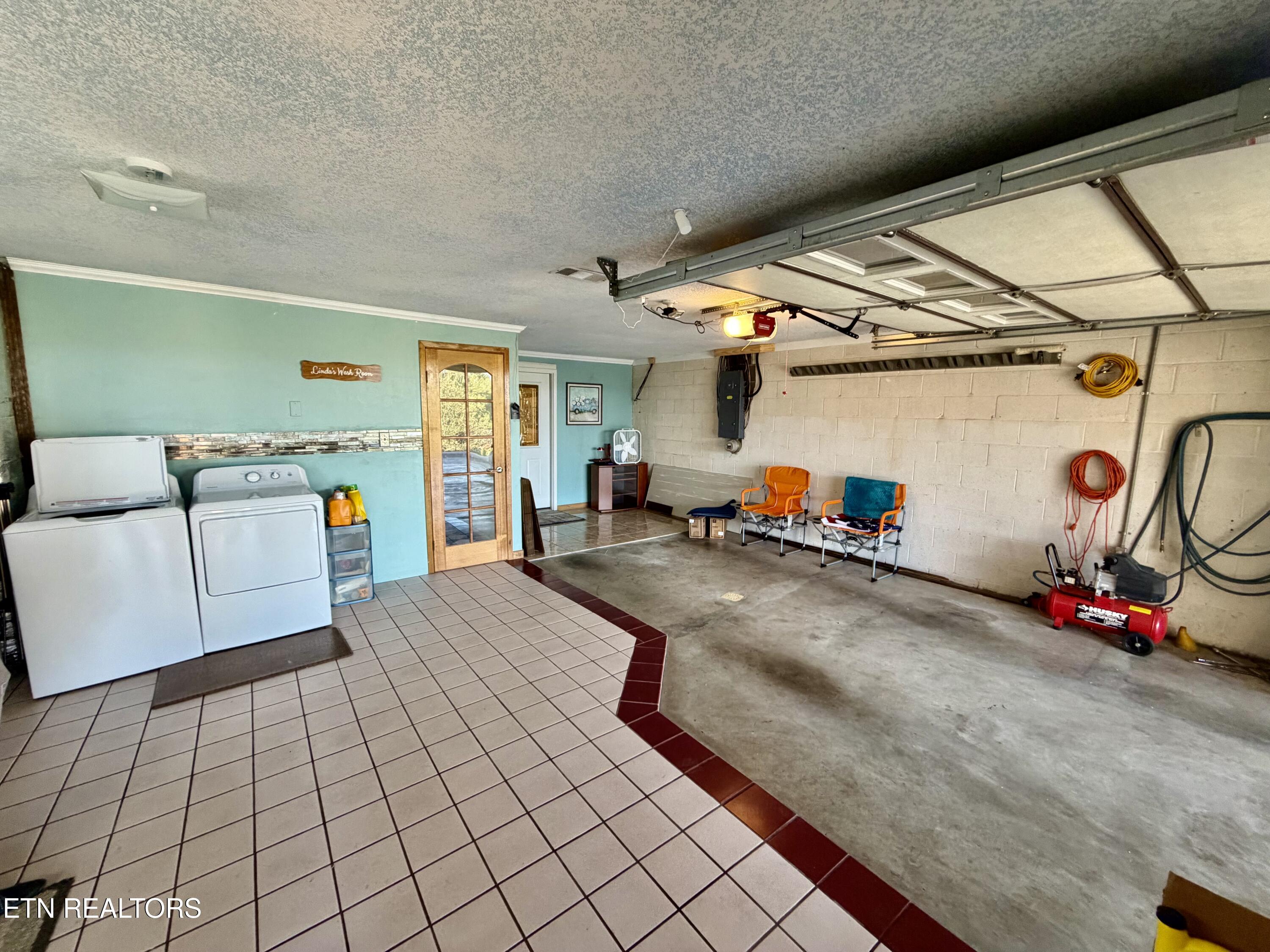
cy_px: 476
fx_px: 514
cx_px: 635
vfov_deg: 85.7
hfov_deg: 102.1
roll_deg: -0.4
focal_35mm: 14
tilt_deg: -7.8
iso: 250
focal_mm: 2.22
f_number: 2.2
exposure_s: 1/120
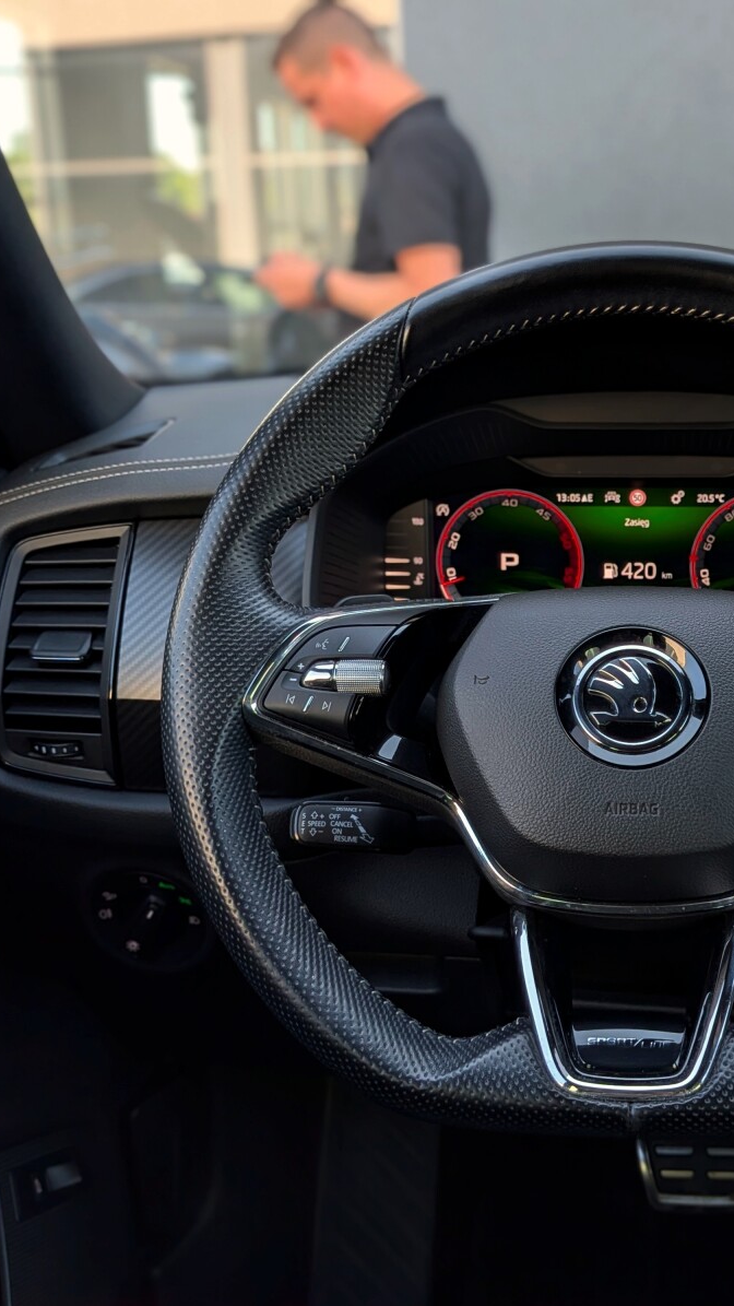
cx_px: 565
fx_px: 1211
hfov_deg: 33.0
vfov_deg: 56.6
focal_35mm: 35
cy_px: 655
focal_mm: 4.53
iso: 30
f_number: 1.7
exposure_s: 1/103
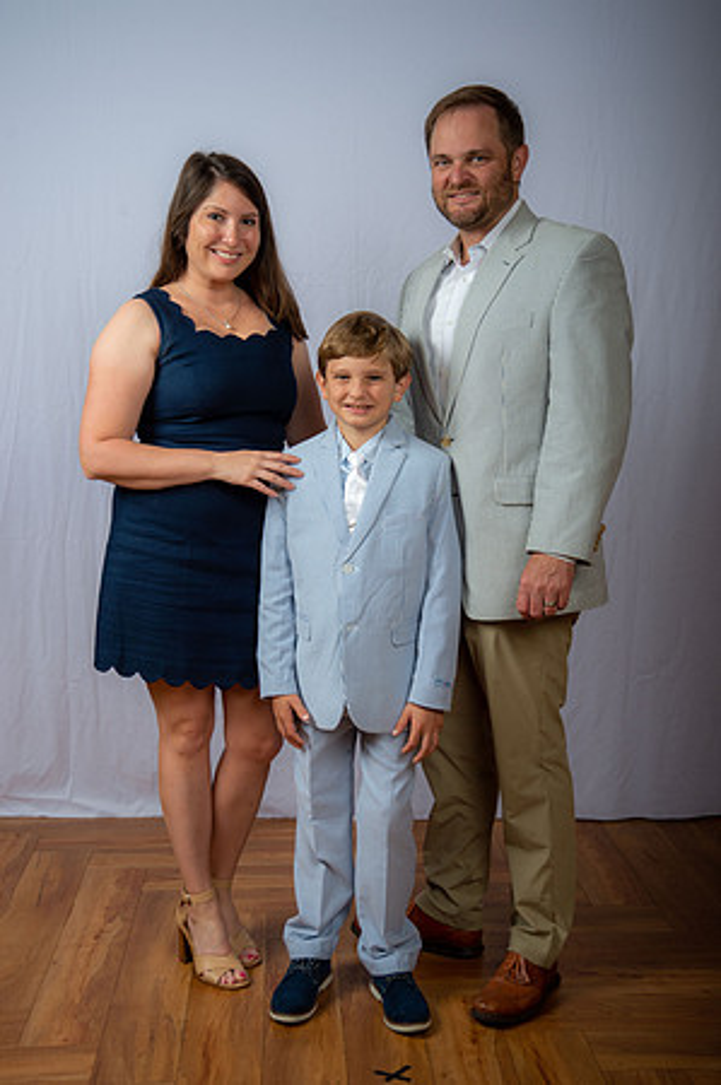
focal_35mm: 50
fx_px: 1505
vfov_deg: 39.6
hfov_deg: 26.9
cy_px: 542
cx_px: 360
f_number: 6.3
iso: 250
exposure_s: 1/200
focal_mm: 50
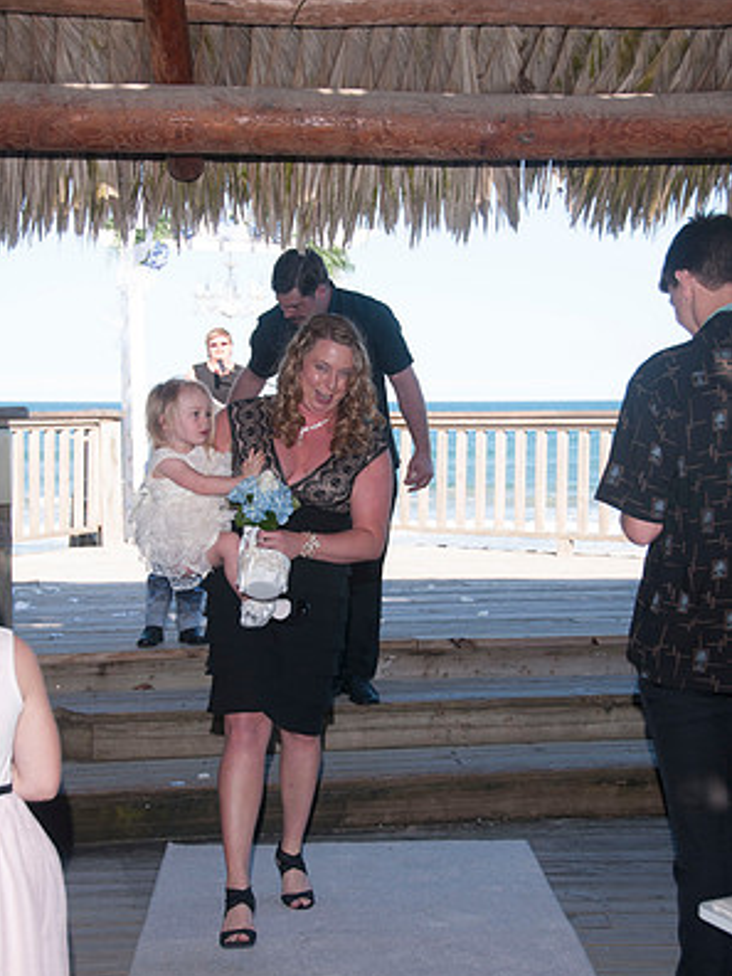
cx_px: 366
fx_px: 1664
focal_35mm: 59
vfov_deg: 32.7
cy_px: 540
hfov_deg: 24.8
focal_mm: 36
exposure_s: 1/250
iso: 100
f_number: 5.6
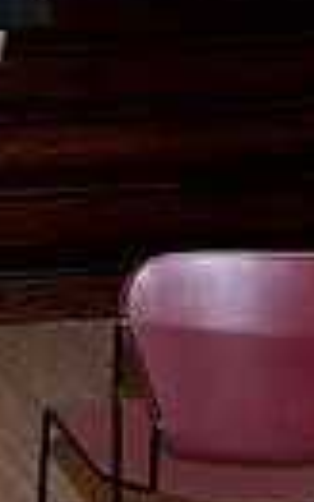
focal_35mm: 158
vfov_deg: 12.7
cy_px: -209
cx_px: -425
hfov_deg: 7.8
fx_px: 2161
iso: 6400
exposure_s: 1/200
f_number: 8
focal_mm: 35
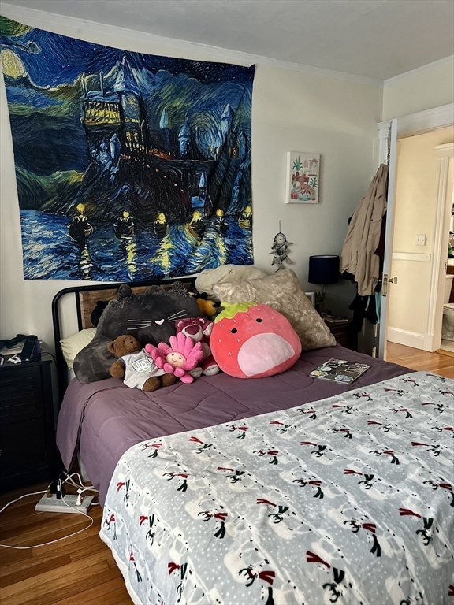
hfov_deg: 56.8
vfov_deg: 71.6
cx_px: 227
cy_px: 302
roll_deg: -0.2
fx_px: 420
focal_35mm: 24
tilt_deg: -10.3
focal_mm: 6.86
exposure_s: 1/46
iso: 1000
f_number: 1.78
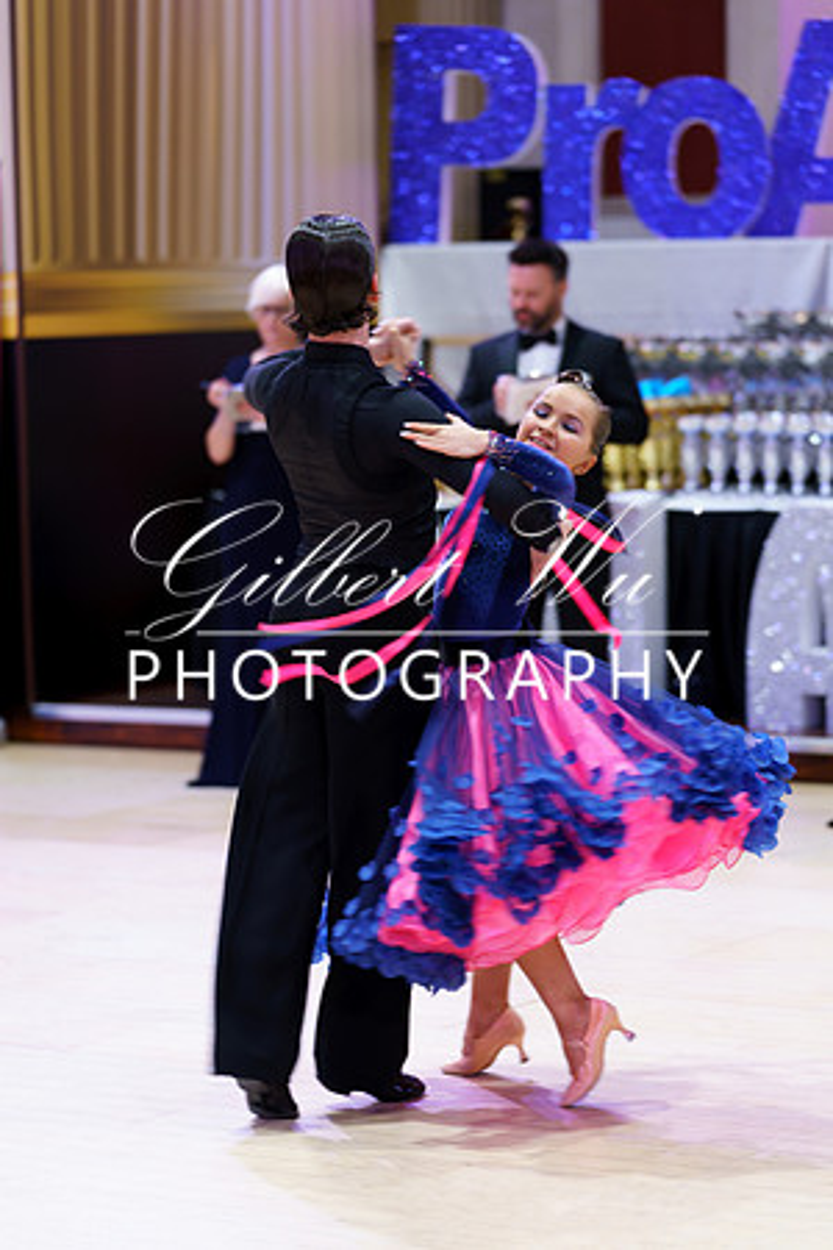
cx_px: 416
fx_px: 4338
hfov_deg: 11.0
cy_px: 625
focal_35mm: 125
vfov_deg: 16.4
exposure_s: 1/100
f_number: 2.8
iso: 1000
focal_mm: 125
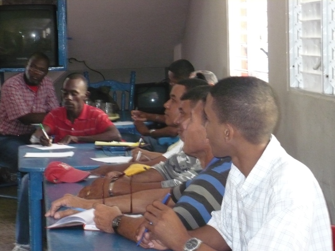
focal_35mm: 111
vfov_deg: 13.3
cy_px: 126
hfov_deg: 17.7
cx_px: 168
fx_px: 1074
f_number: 3.6
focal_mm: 18.3
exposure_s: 1/30
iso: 640
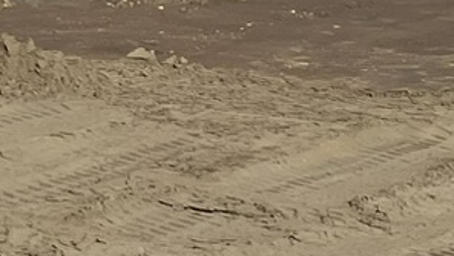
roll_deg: -0.2
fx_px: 2542
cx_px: -1006
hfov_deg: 8.3
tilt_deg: -2.6
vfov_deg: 5.7
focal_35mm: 211
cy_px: -109
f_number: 1.8
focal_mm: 3.99
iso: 32
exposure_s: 1/2558
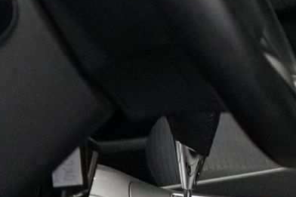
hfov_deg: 10.4
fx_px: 1520
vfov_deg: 7.4
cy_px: 135
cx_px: 551
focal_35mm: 185
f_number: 3.5
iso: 4000
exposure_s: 1/160
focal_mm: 29
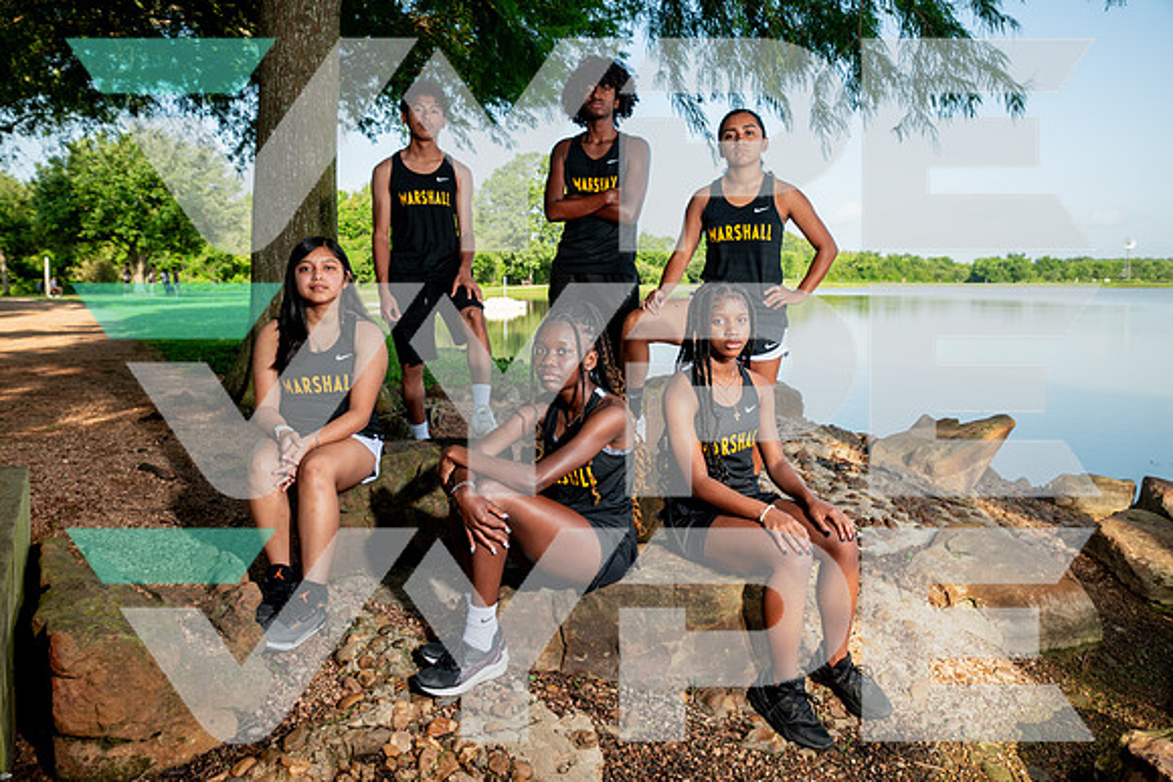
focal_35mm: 30
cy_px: 391
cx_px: 586
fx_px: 978
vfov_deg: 43.6
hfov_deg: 61.9
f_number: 7.1
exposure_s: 1/200
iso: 125
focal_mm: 30
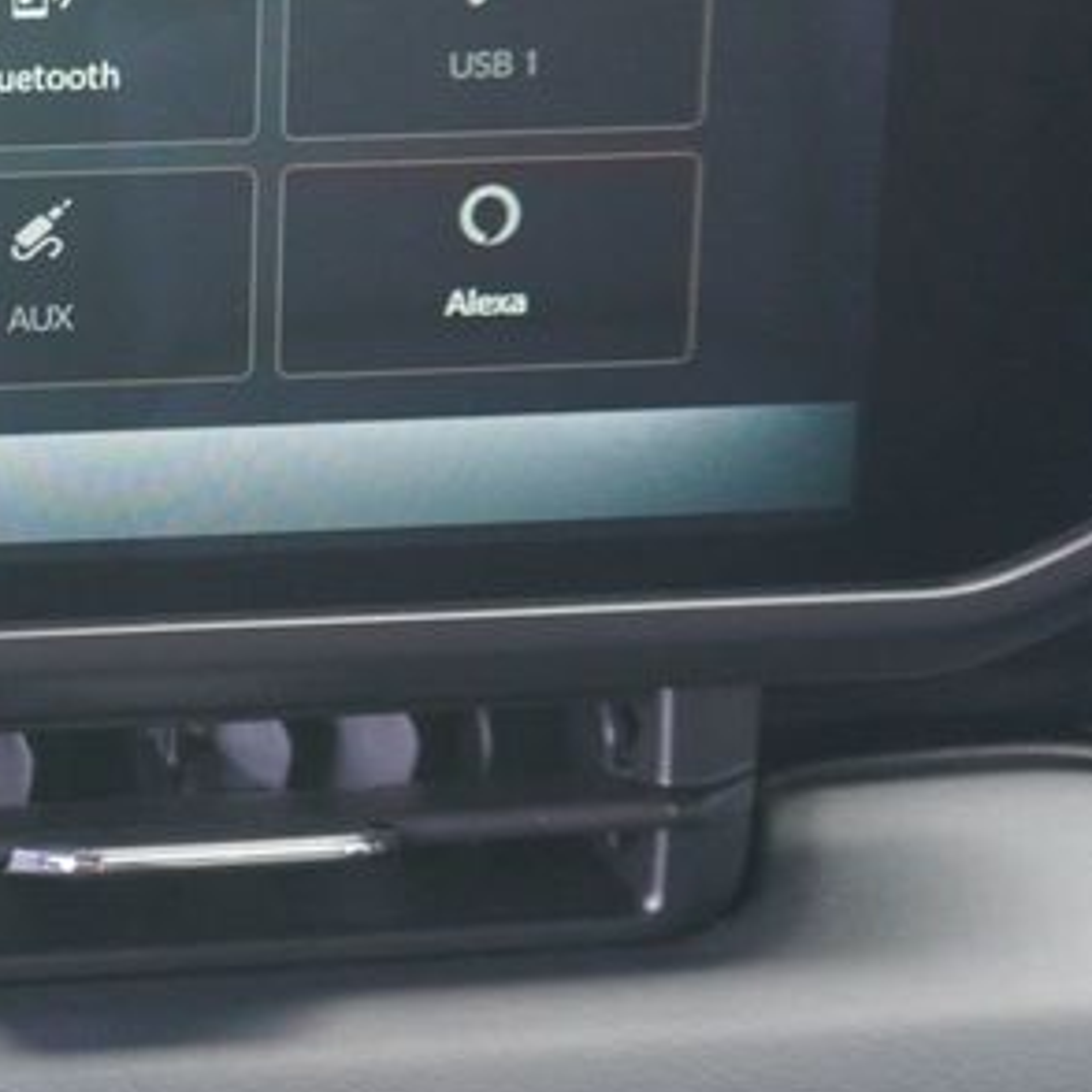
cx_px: -427
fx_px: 2534
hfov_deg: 21.4
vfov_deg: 24.1
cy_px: 305
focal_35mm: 71
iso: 1250
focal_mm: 16
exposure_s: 1/60
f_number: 4
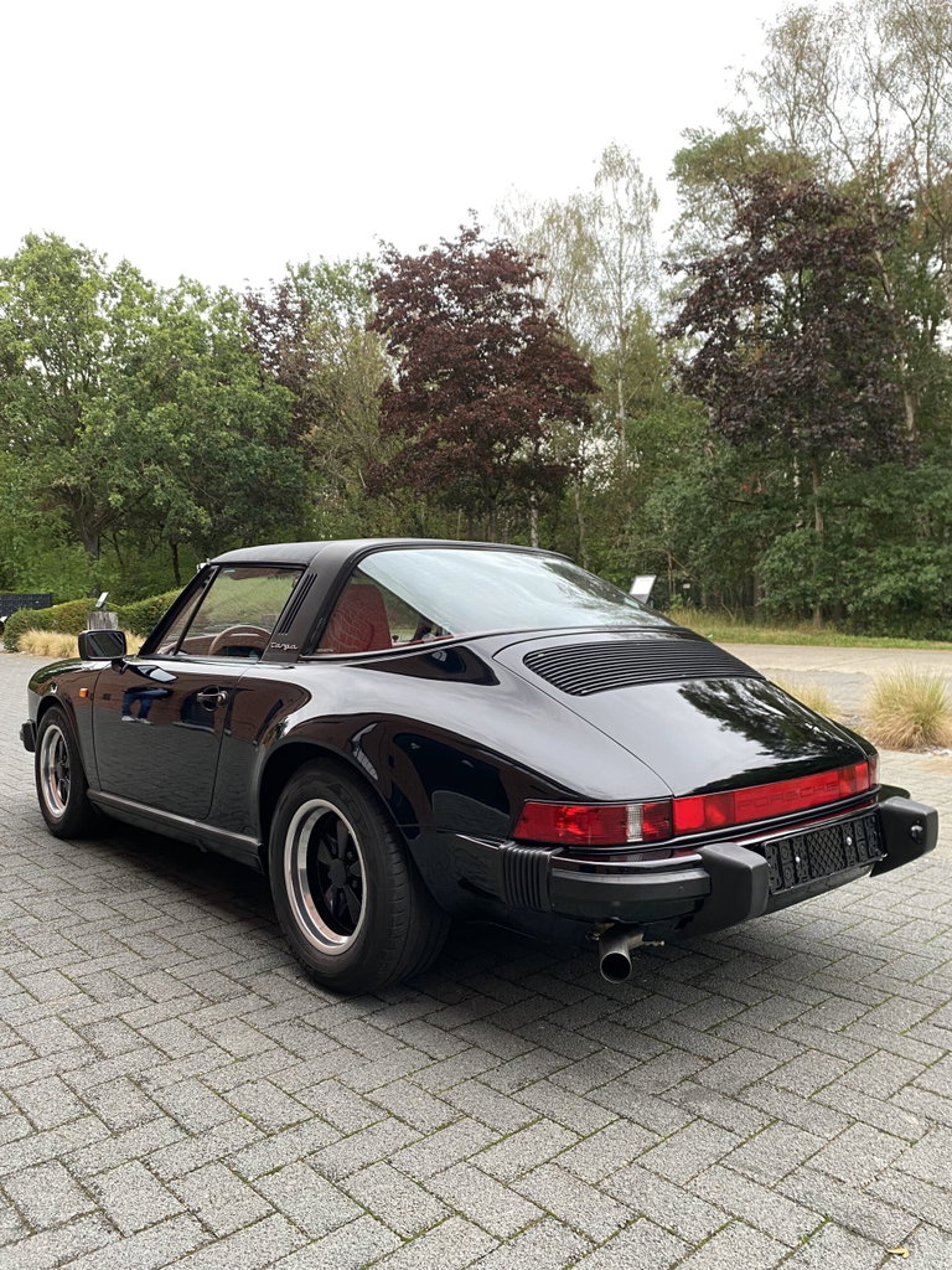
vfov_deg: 67.3
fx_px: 953
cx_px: 476
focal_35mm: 26
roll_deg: +0.3
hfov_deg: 53.1
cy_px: 635
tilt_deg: -2.0
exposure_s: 1/75
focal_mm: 4.25
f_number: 1.8
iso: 125
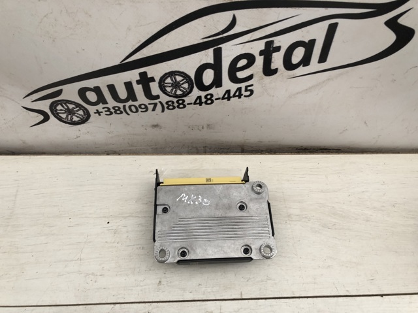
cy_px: 156
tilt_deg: -57.2
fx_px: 338
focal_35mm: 28
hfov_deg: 63.5
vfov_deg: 49.7
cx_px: 209
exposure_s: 1/24
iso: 32
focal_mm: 3.99
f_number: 1.8
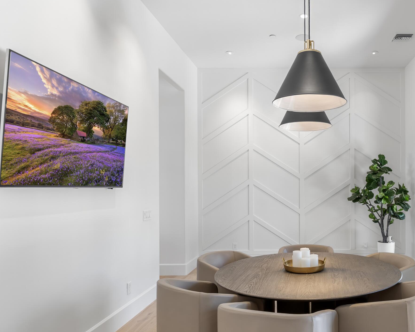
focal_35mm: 27
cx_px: 300
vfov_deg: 52.9
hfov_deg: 61.3
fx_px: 332
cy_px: 197
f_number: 8
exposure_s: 1/4
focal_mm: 17
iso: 400
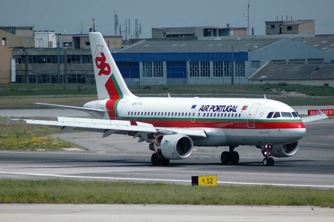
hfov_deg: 4.6
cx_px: 167
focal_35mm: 450
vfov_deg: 3.0
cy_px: 111
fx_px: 4171
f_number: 6
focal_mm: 300
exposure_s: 1/1250
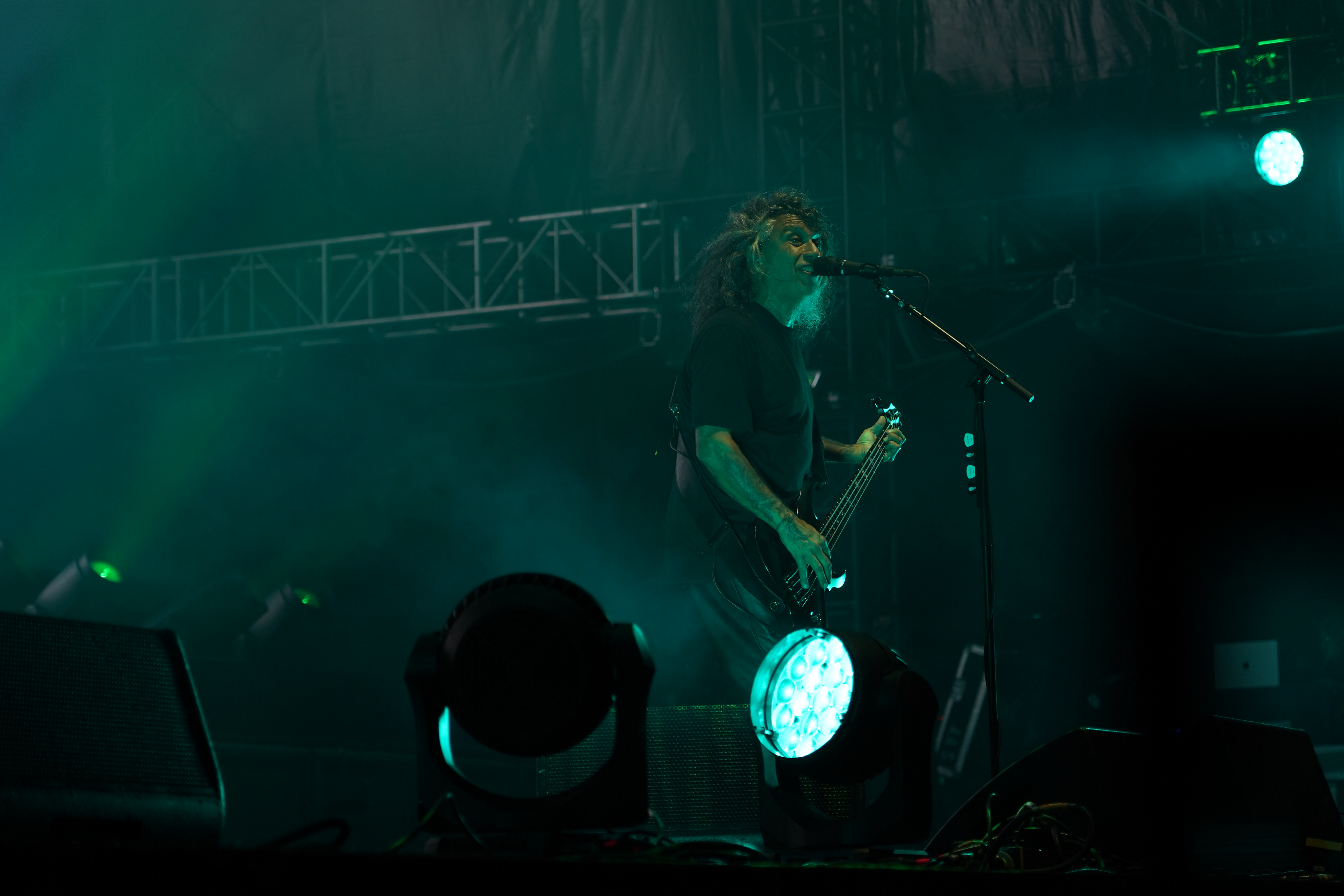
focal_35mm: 105
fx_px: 3920
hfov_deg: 19.5
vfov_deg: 13.0
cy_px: 448
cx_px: 672
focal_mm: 105
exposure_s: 1/125
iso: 400
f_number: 4
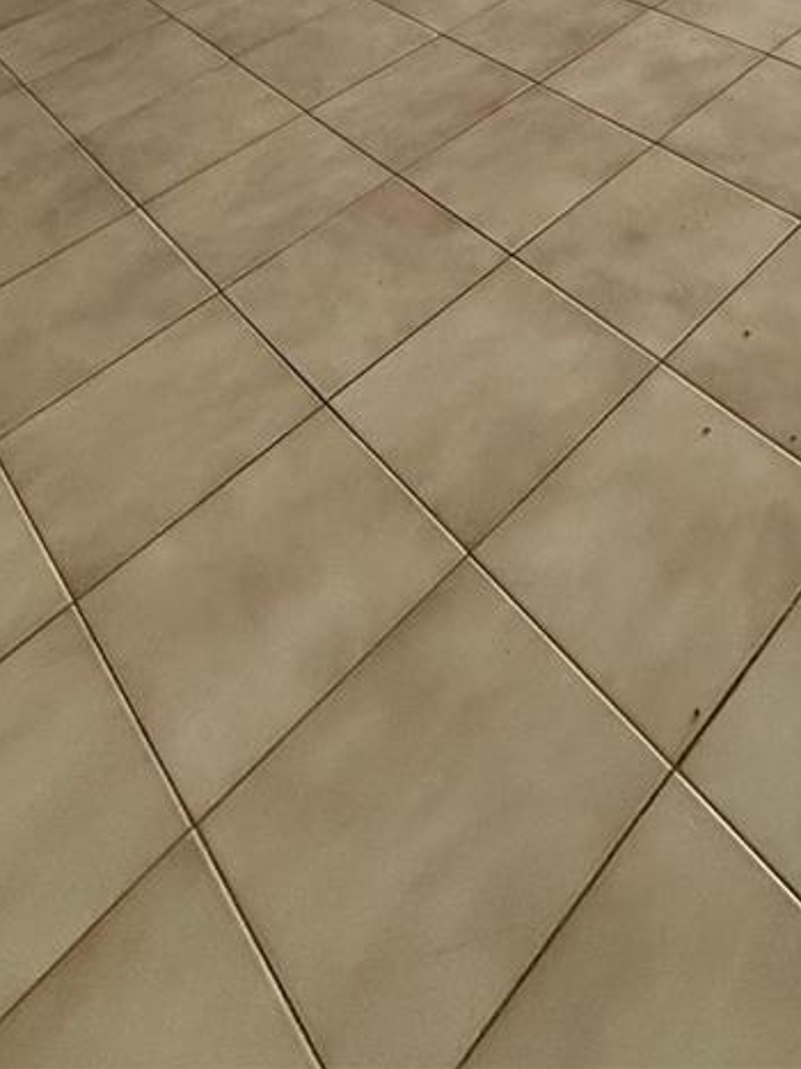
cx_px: 661
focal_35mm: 36
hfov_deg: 37.9
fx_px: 1111
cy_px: -302
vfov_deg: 35.8
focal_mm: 2.22
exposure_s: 1/60
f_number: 2.2
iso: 320
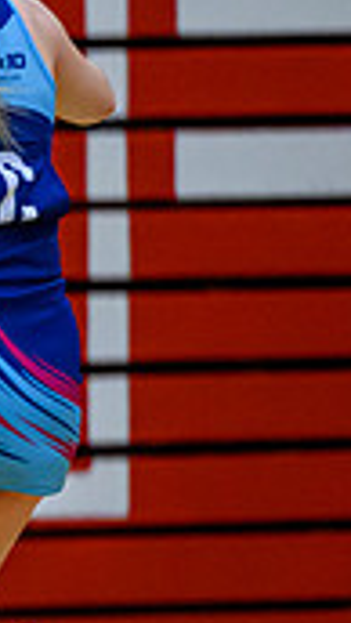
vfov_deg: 2.2
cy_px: 315
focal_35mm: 998
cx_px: -1031
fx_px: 16481
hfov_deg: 1.2
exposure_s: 1/1000
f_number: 2.8
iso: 5000
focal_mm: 200
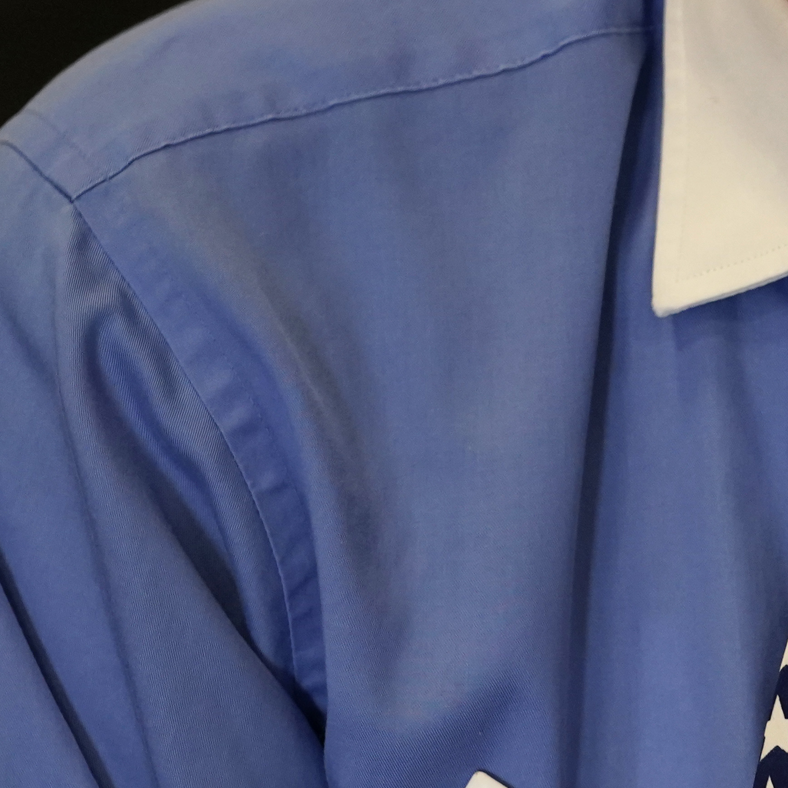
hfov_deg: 5.3
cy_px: 597
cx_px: 1022
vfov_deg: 5.4
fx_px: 8396
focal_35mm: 326
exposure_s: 1/640
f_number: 2.8
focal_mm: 111
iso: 2500
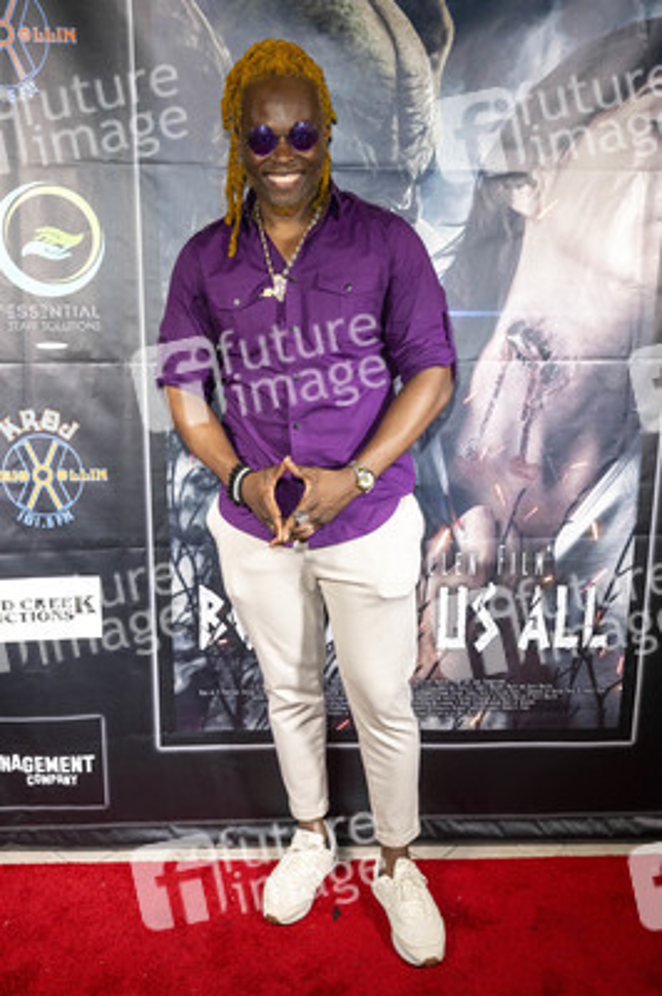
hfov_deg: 44.9
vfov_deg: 63.7
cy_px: 498
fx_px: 801
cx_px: 331
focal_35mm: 29
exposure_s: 1/200
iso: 800
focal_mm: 29
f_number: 5.6
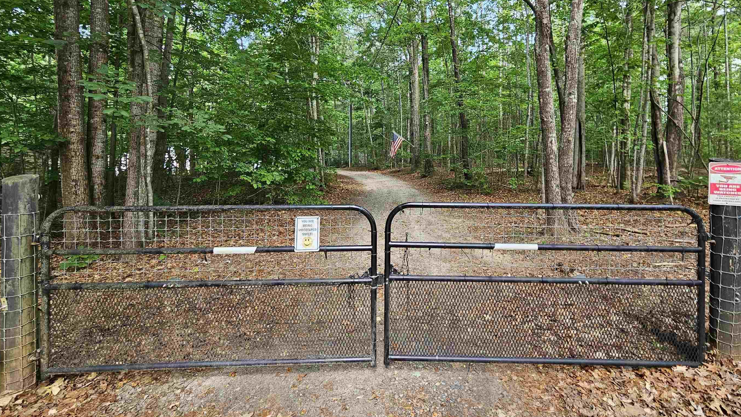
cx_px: 402
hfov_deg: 99.1
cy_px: 154
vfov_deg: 66.0
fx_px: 314
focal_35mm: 16
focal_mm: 2.2
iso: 100
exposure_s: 1/120
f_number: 2.2
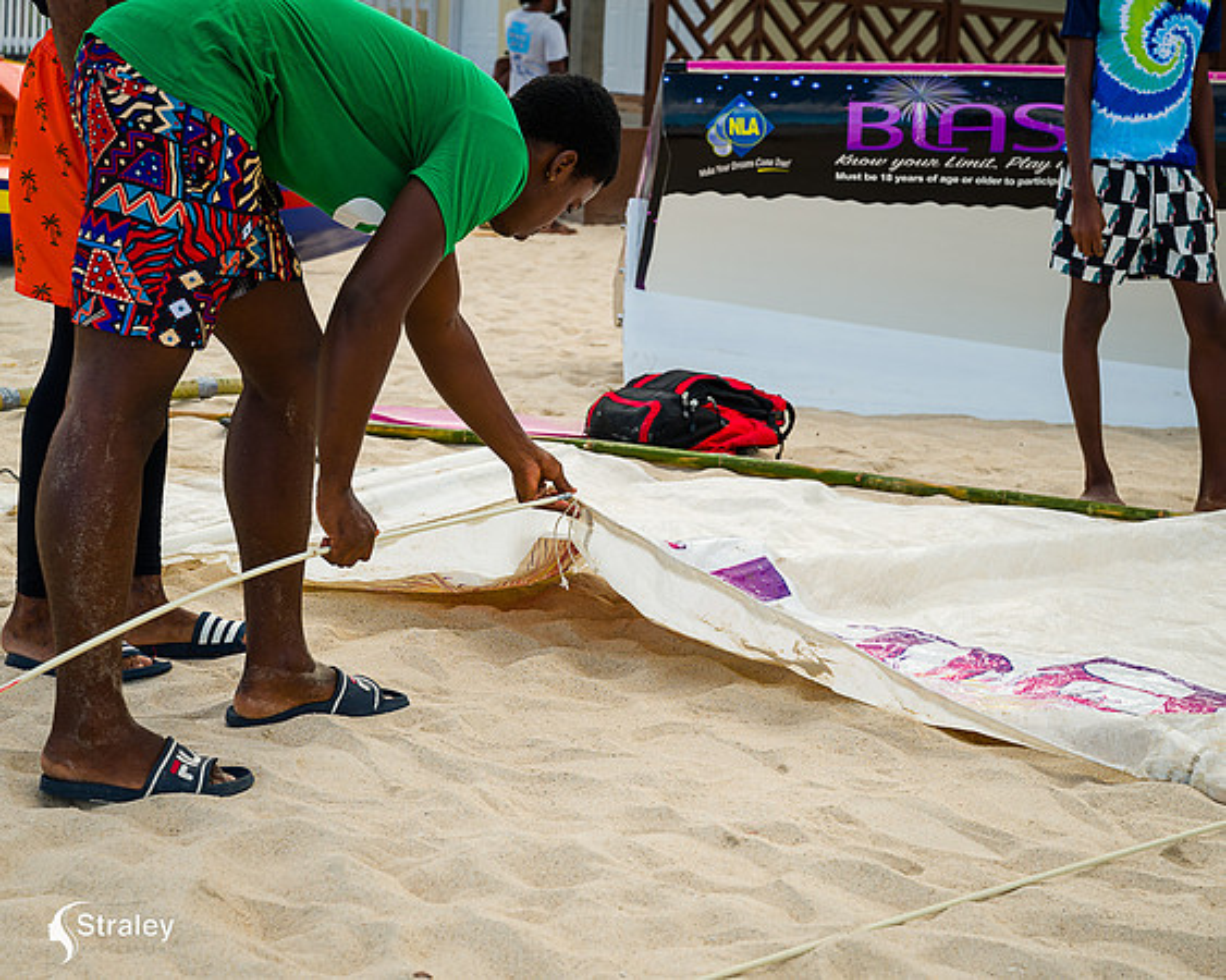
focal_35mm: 73
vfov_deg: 20.9
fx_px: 2655
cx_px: 599
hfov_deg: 26.0
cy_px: 490
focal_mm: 65
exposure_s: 1/320
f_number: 6.3
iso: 160
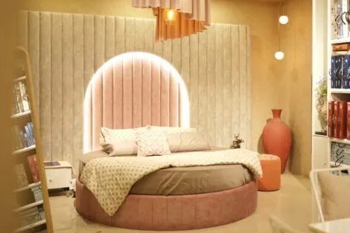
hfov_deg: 43.6
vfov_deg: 29.8
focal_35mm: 45
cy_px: 91
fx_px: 437
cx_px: 181
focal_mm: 35
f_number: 1.6
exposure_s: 1/100
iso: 200
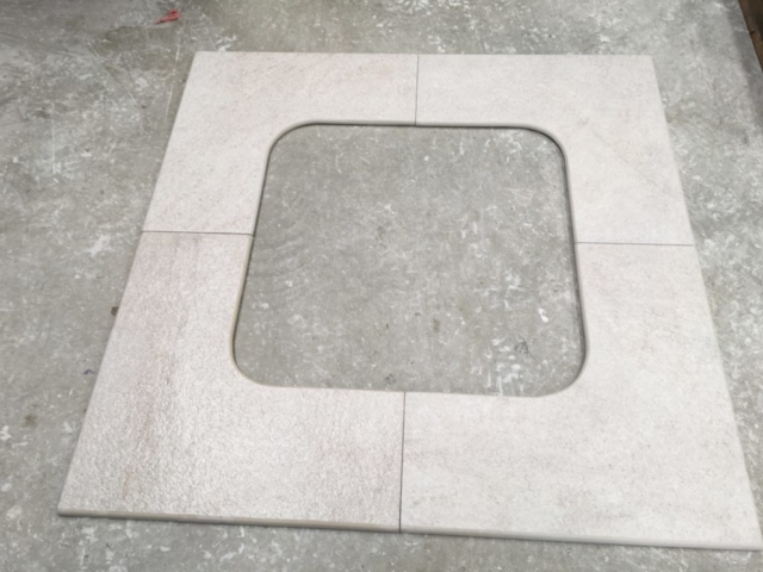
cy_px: 286
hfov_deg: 61.7
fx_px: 639
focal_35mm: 29
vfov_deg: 48.2
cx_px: 382
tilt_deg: -58.4
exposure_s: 1/50
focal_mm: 4.15
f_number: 2.2
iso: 25
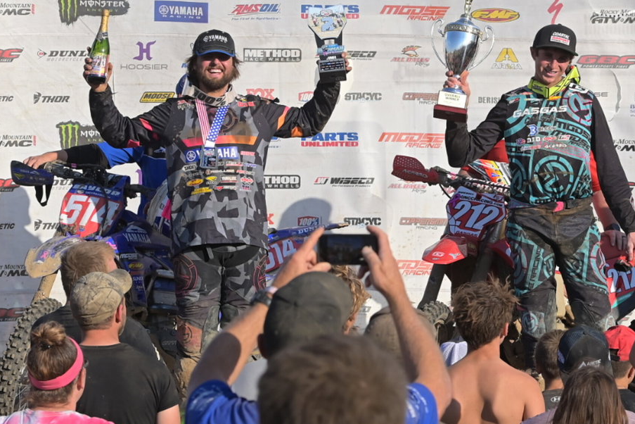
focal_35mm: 186
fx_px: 3281
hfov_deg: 11.0
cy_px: 128
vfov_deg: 7.4
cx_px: 488
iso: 160
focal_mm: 70
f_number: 5.6
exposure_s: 1/1000
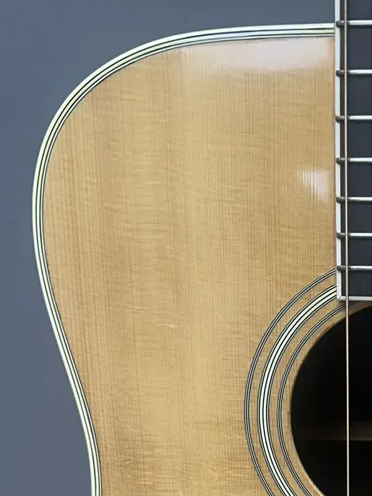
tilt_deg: -33.2
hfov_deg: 22.3
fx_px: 888
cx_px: 414
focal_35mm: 62
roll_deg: -1.5
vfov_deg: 29.3
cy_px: 486
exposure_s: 1/120
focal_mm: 6.86
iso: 160
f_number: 1.78
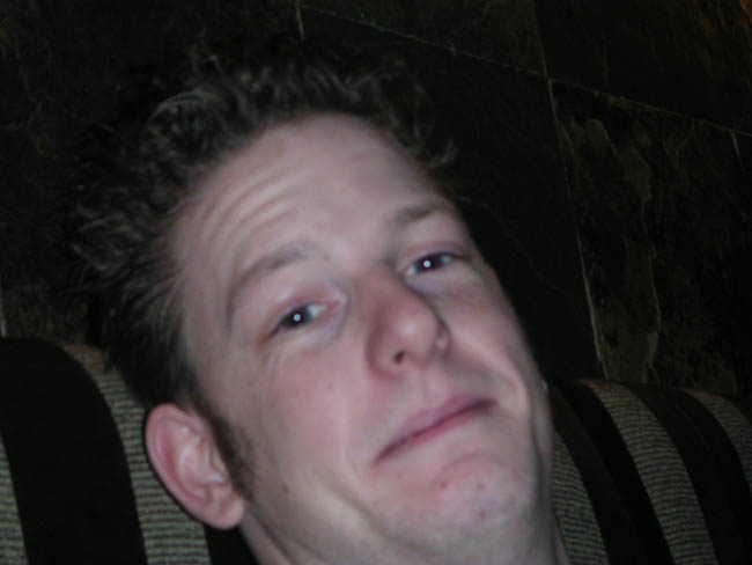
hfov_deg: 17.7
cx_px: 376
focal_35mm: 111
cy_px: 282
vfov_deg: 13.3
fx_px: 2412
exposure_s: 1/111
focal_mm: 17.1
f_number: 3.6
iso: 160
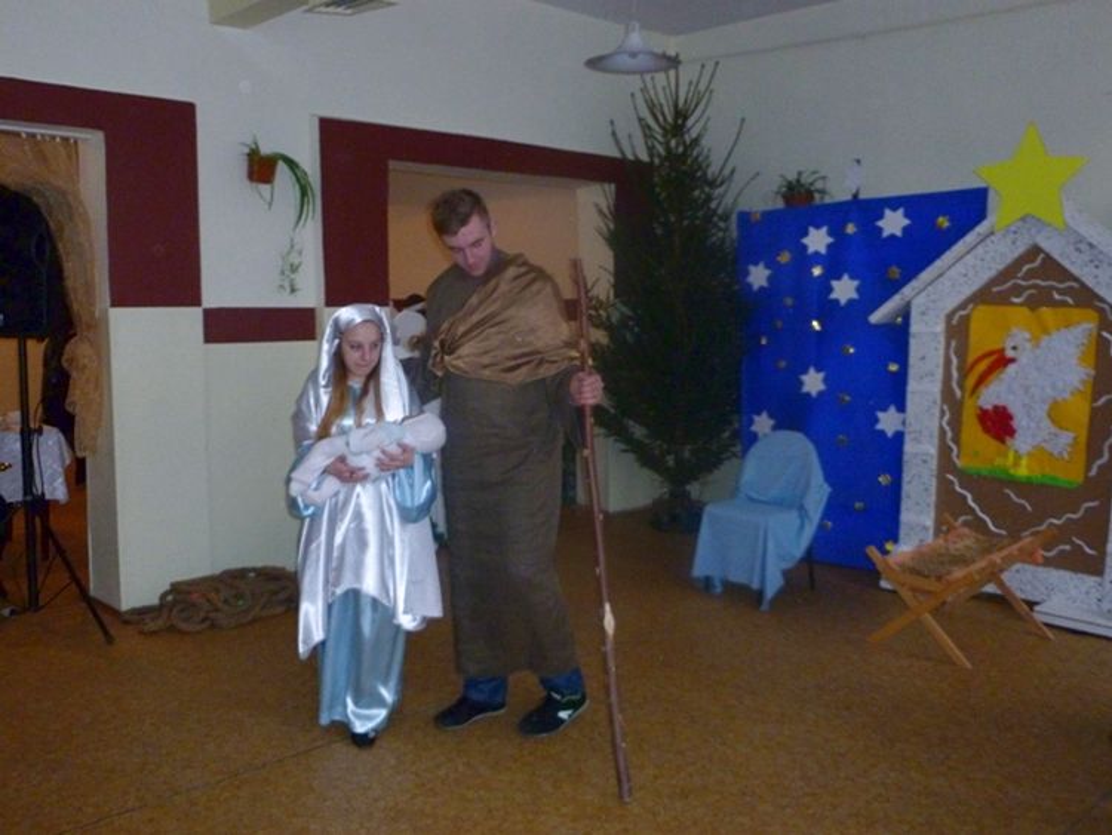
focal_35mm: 30
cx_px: 556
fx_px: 964
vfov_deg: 46.8
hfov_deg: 59.9
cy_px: 418
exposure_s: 1/60
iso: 400
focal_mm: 5.4
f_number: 3.4
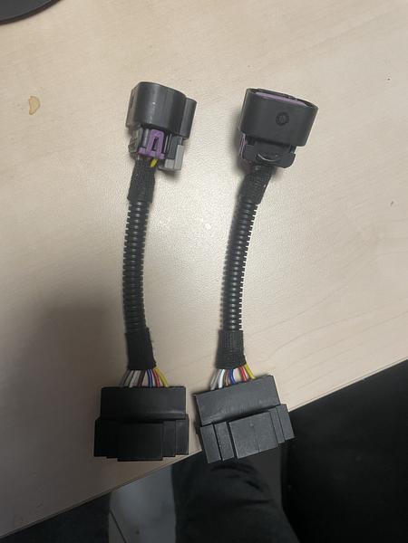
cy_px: 272
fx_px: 409
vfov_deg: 67.3
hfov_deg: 53.1
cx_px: 204
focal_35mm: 26
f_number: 1.6
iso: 125
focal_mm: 4.2
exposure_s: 1/60
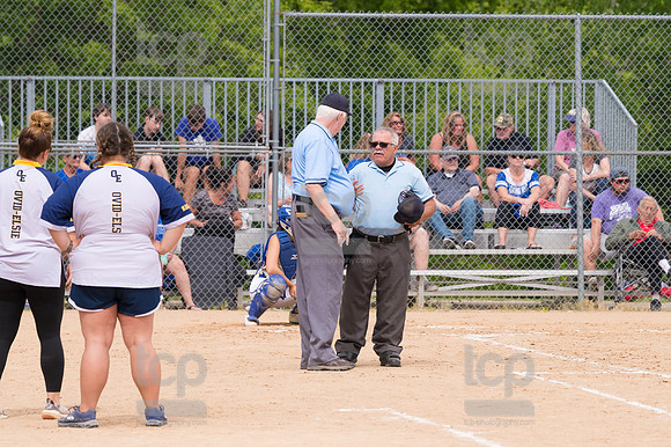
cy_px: 224
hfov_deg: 6.9
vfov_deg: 4.6
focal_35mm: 300
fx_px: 5588
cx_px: 336
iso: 320
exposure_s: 1/1600
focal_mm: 200
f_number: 5.6
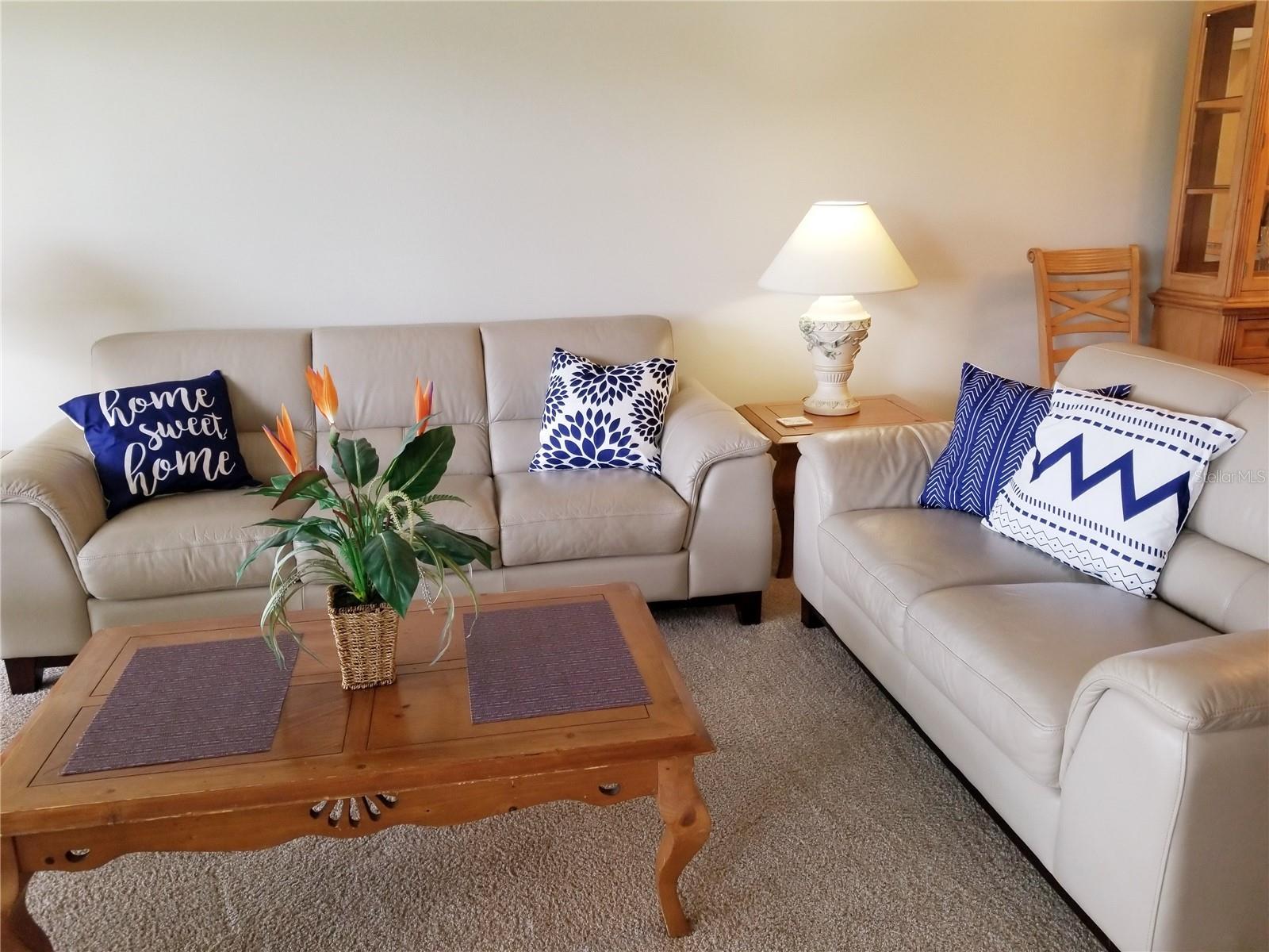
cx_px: 634
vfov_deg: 53.1
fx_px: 953
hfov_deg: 67.3
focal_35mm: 26
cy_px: 476
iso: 80
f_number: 1.7
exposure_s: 1/60
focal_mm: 4.3
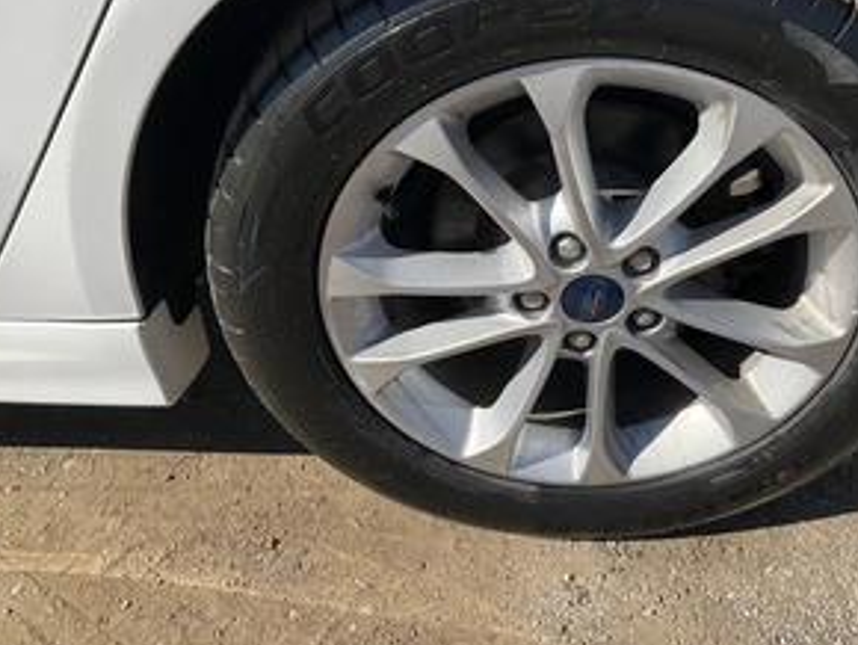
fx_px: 992
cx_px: 568
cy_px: 237
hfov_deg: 46.1
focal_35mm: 40
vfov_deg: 35.8
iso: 25
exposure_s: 1/1730
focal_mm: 3
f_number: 1.8
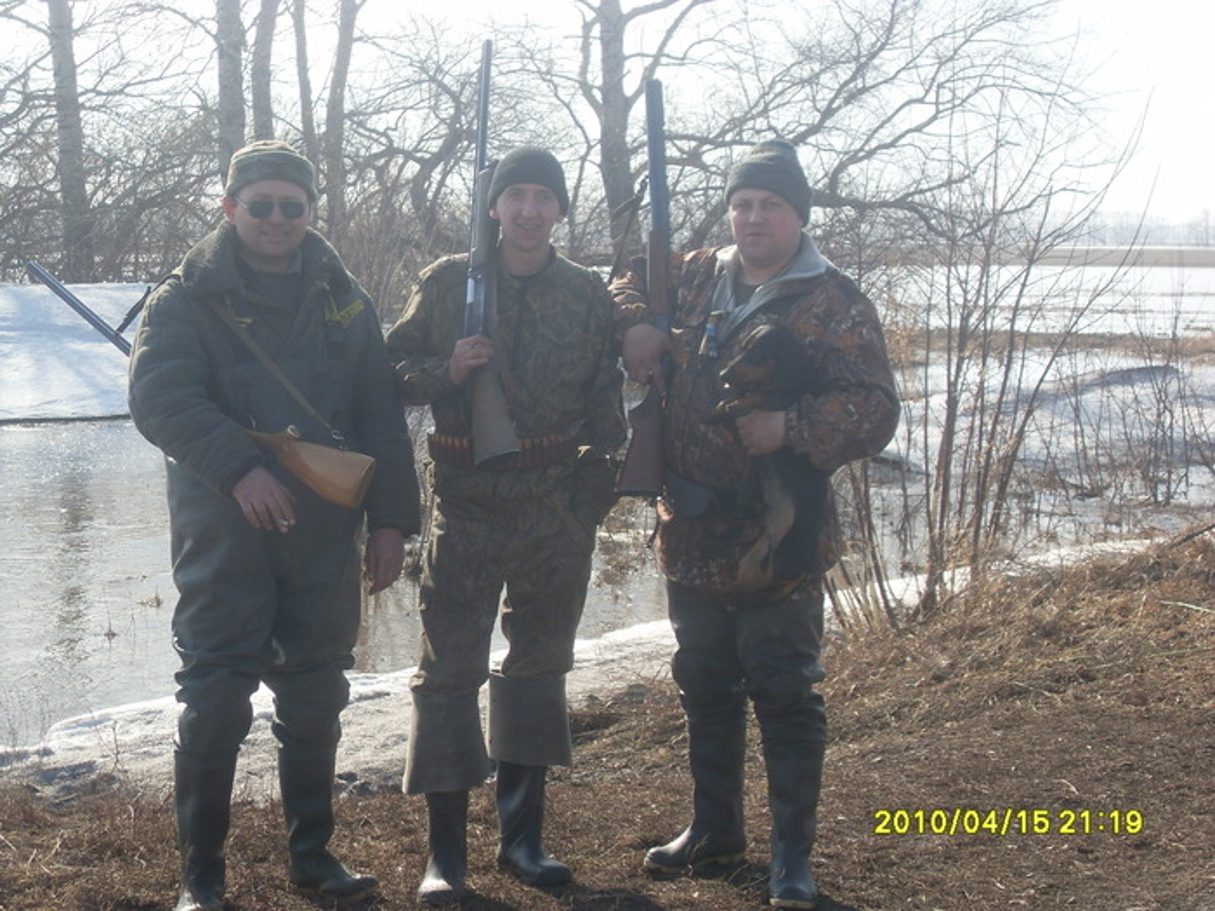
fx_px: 2597
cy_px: 456
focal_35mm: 74
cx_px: 608
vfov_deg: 19.9
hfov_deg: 26.3
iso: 80
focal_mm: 11.8
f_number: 4
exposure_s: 1/500
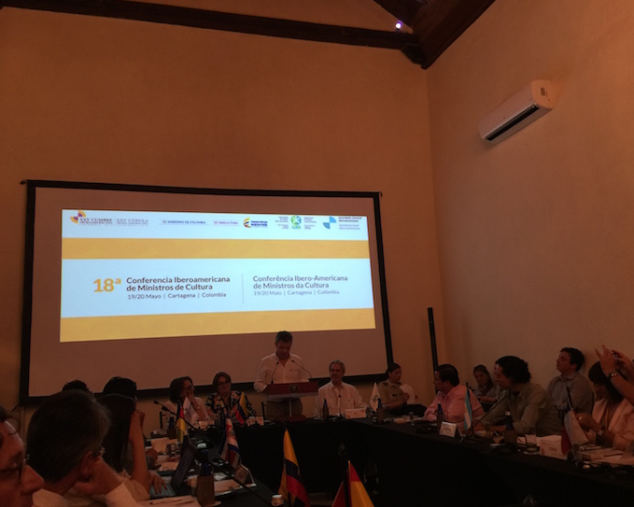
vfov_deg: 47.1
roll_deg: +2.9
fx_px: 582
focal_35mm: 31
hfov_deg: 57.2
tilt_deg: +11.7
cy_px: 256
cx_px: 319
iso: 40
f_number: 2.2
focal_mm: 4.15
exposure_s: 1/30
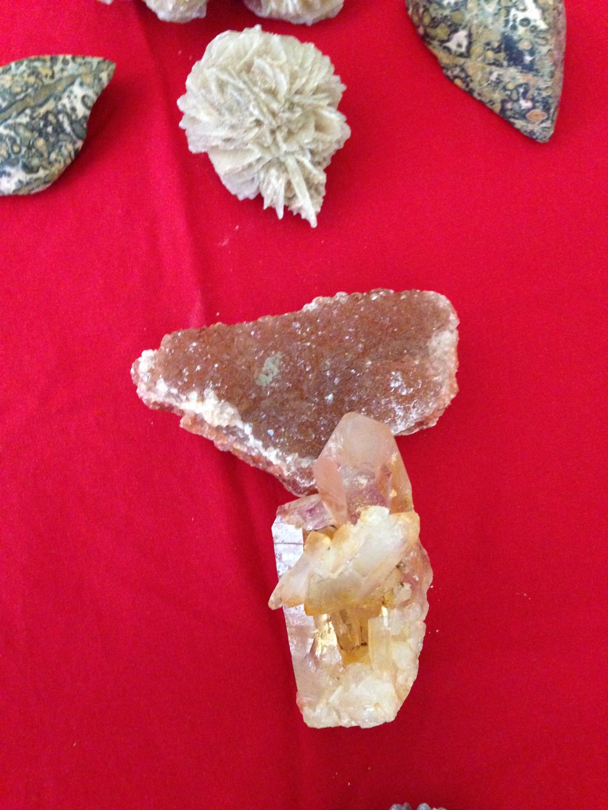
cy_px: 405
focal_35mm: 33
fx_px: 773
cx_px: 304
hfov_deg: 42.9
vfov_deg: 55.4
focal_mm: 4.13
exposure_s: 1/15
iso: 500
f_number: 2.4
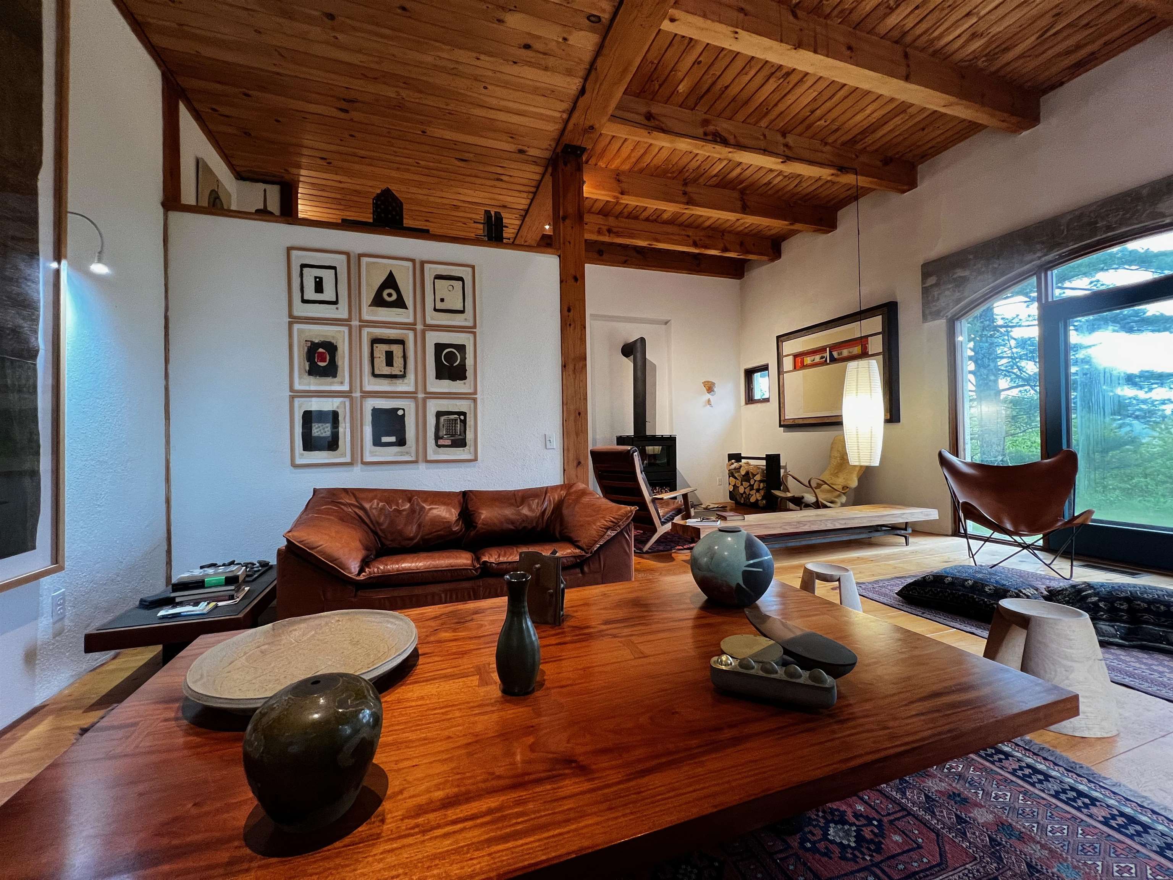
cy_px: 440
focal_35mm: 13
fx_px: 441
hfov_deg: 106.2
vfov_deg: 89.9
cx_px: 586
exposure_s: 1/60
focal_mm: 1.57
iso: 200
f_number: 1.8
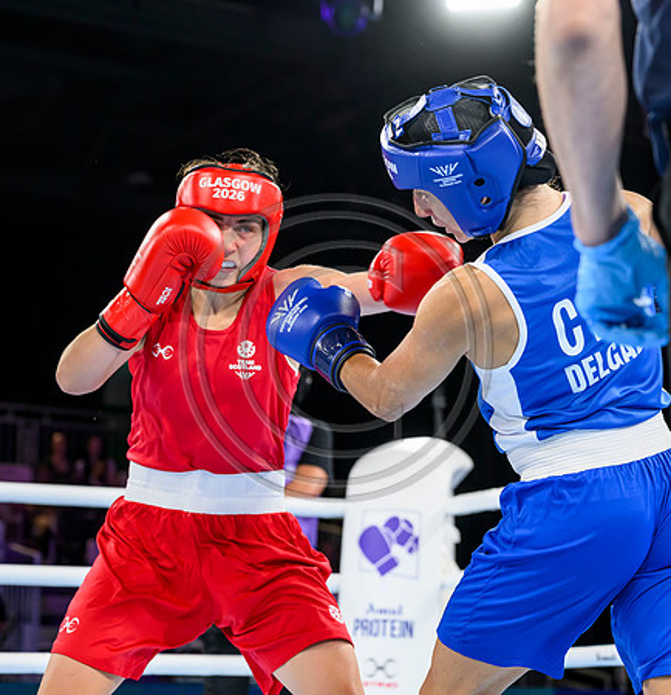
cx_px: 308
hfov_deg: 17.9
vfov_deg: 18.6
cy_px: 331
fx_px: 2126
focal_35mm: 95
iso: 2000
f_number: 3.5
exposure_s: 1/1250
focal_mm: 70
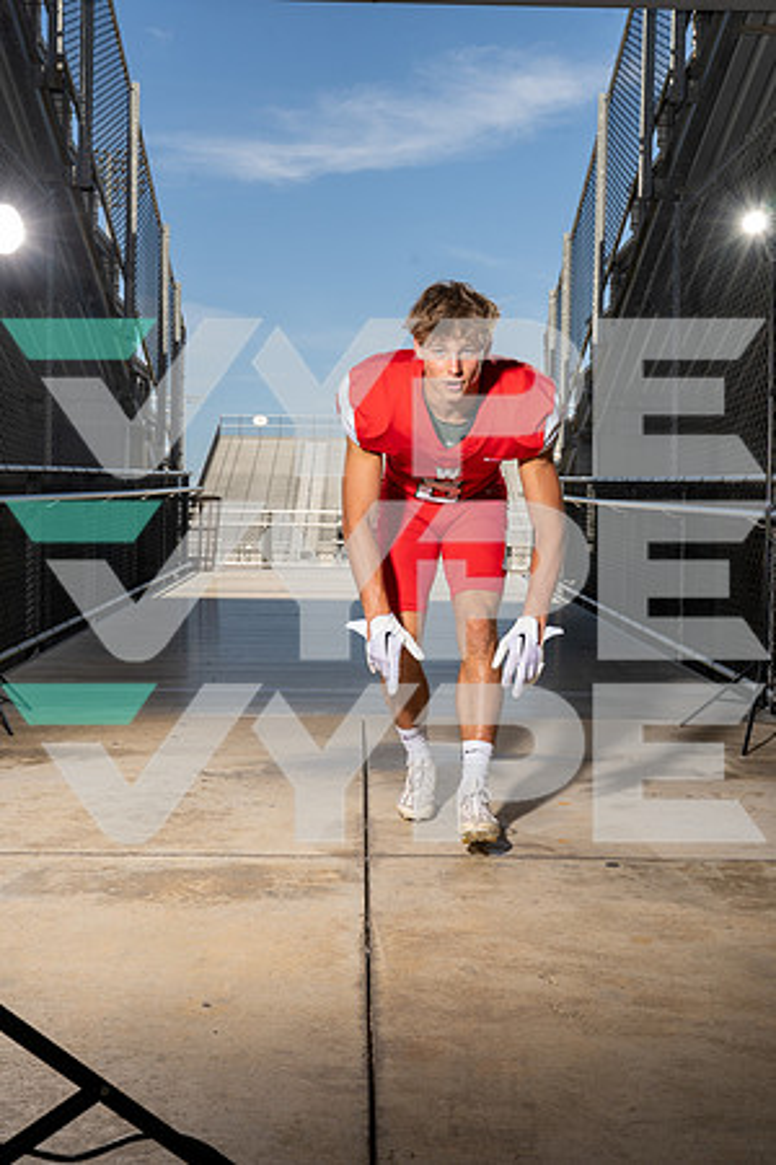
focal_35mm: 38
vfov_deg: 50.7
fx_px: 1229
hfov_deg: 35.1
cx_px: 388
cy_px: 582
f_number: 10
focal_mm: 38
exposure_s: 1/250
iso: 160
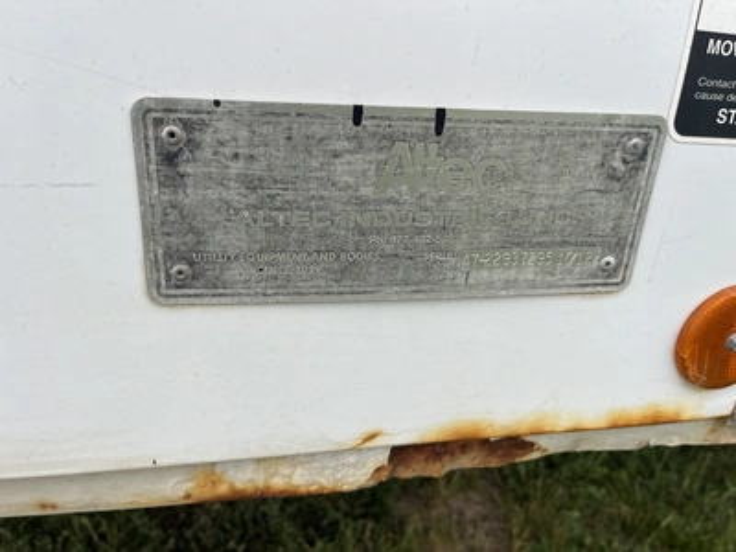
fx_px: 553
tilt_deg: -26.6
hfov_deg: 67.3
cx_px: 368
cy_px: 276
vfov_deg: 53.1
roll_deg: +2.8
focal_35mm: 26
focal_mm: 5.1
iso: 50
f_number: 1.6
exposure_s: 1/959
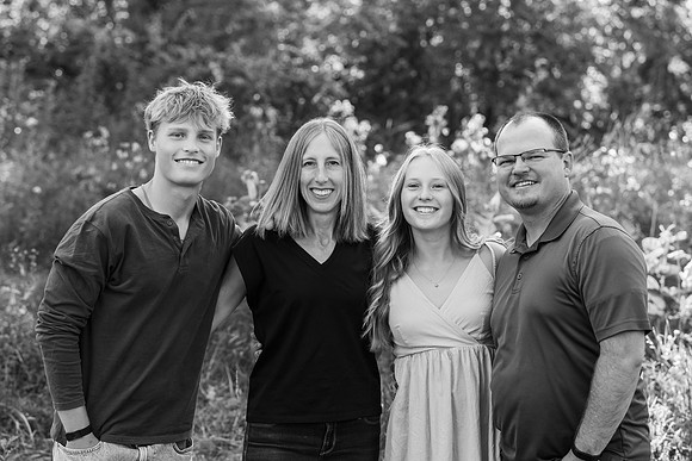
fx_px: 1807
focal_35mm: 94
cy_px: 230
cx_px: 346
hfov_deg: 21.7
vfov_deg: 14.6
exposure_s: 1/160
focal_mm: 94
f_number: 4.5
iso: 400
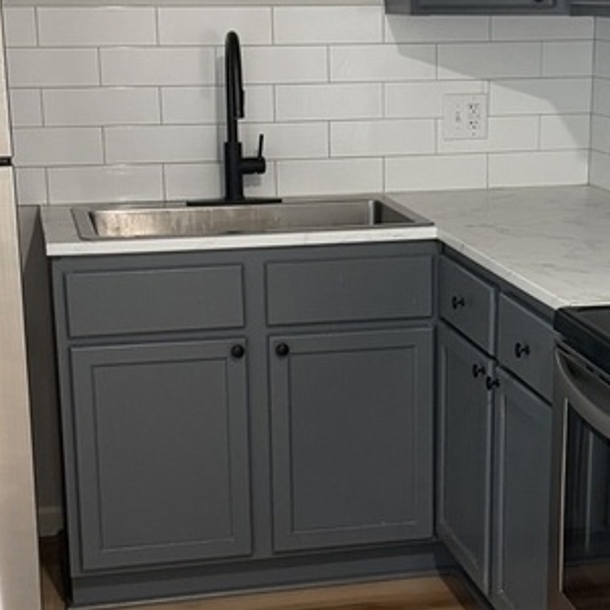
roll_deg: +1.0
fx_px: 1515
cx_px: 379
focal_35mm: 76
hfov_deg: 22.7
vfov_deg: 22.7
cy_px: 377
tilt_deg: -13.7
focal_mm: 6.76
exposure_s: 1/60
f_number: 1.78
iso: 400
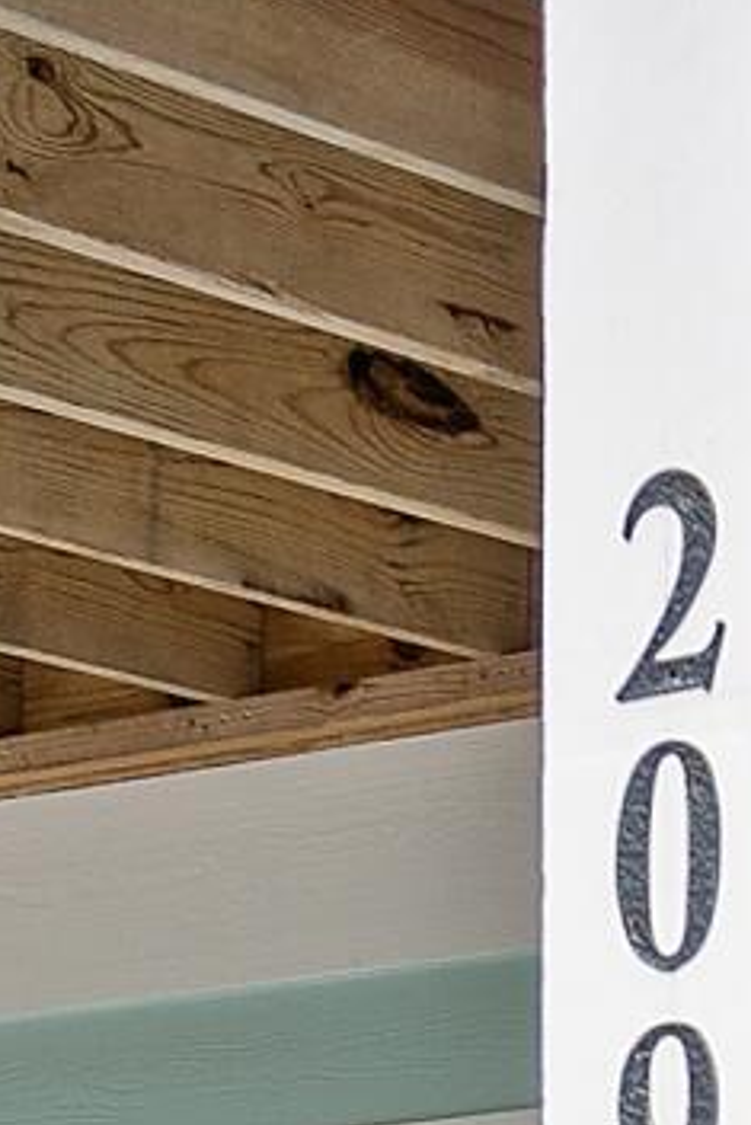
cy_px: 2183
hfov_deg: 6.8
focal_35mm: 179
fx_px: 5595
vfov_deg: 10.6
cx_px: 2381
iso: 100
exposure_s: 1/125
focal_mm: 14
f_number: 5.6
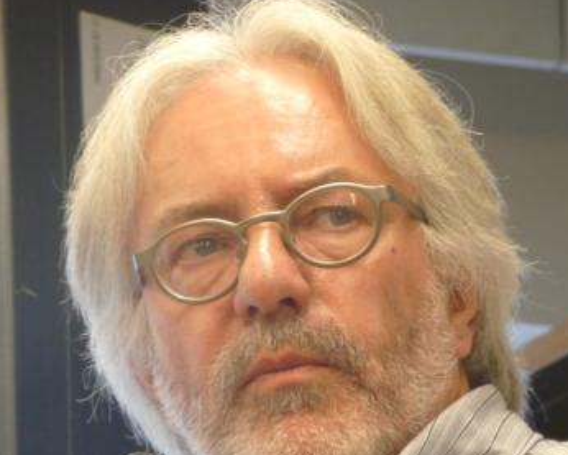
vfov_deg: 4.4
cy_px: 268
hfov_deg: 5.5
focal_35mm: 354
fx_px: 5953
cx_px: 328
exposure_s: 1/20
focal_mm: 47
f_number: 4.9
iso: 400
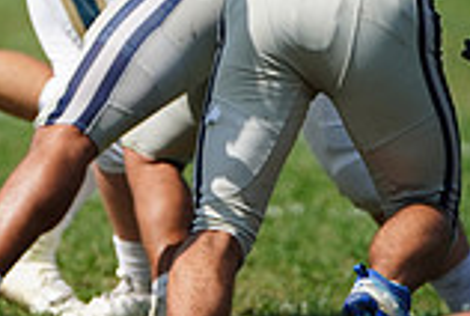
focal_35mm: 905
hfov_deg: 2.3
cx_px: -119
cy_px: -237
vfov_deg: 1.5
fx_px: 11837
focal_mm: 247
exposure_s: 1/6400
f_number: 2.8
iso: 400
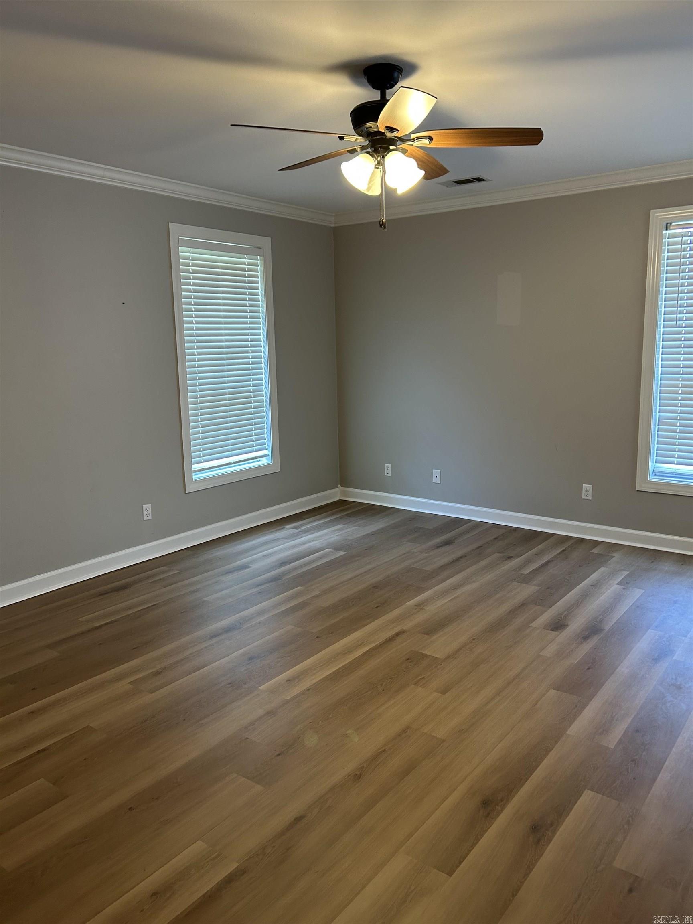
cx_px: 346
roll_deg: +1.8
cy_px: 462
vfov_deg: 67.3
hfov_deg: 53.1
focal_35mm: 26
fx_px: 694
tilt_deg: -8.3
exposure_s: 1/60
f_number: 1.5
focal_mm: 5.7
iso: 160
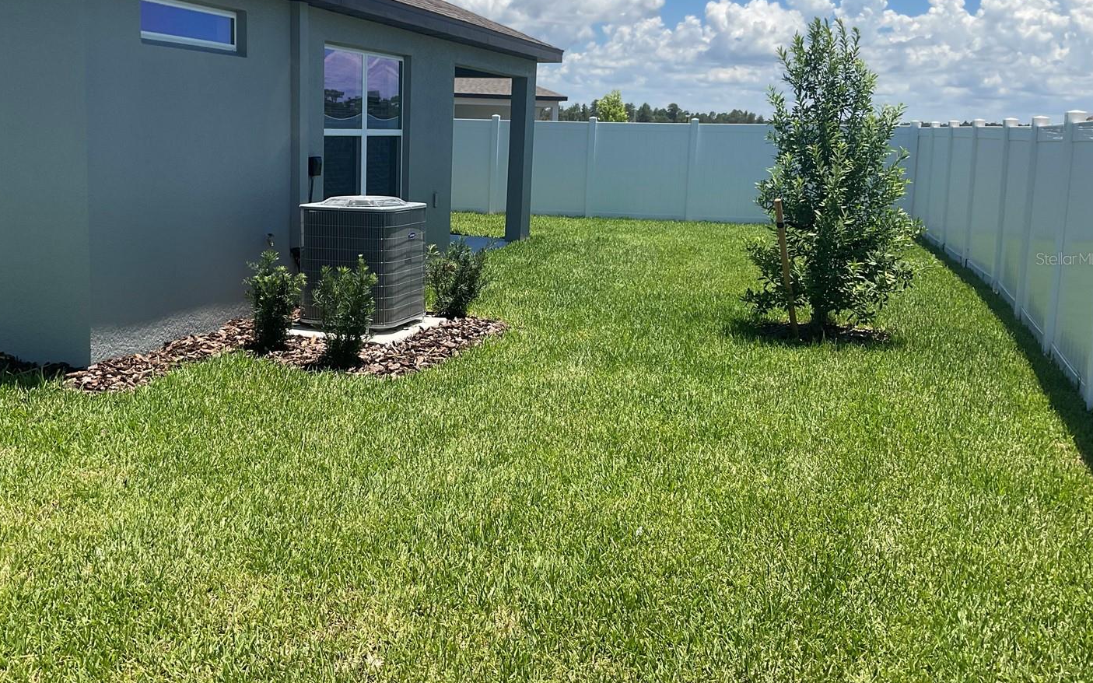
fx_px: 1043
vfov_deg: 36.1
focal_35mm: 35
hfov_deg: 55.2
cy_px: 258
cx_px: 487
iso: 16
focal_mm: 3
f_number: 1.8
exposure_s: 1/1848
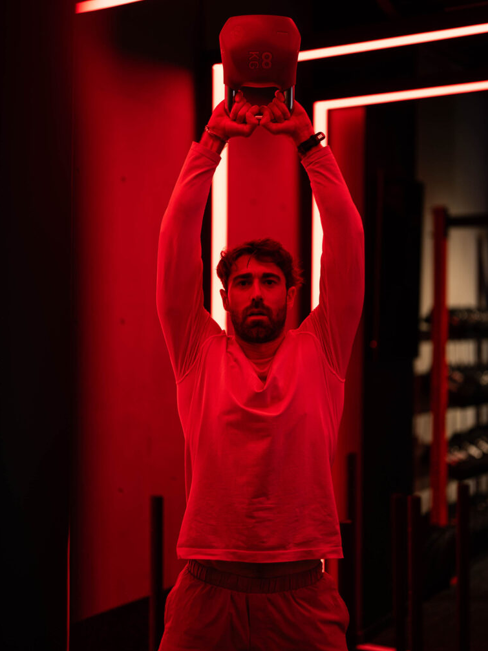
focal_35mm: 55
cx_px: 246
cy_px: 290
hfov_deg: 26.6
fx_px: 1034
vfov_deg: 34.9
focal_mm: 50
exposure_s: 1/25
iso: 100
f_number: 1.2
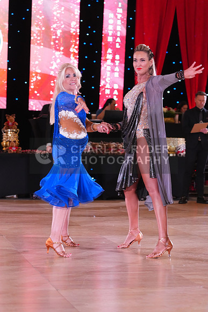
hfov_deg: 15.2
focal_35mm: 90
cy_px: 156
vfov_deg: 22.6
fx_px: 779
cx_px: 104
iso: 3200
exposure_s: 1/250
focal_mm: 90
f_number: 4
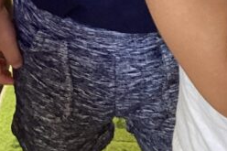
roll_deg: -4.7
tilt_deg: -27.0
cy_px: -133
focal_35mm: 133
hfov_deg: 15.4
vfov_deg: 9.7
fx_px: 838
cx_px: 159
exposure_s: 1/60
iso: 80
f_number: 2.4
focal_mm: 3.3
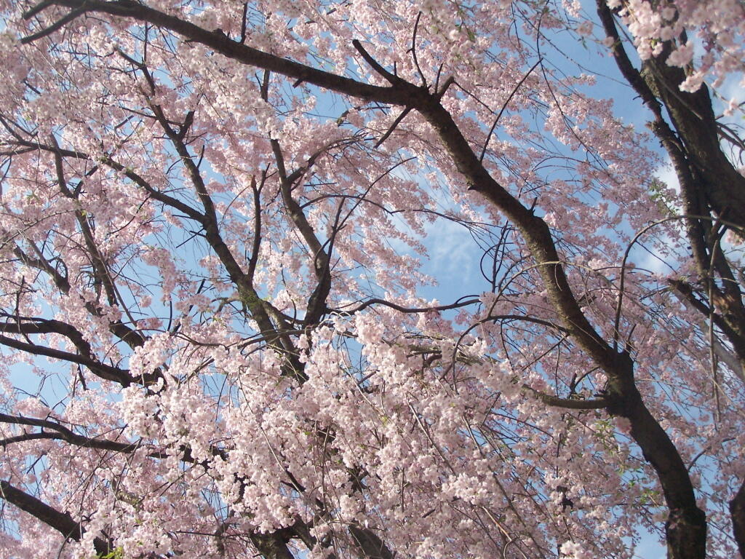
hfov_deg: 34.3
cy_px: 280
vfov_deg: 26.1
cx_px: 372
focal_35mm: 56
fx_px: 1205
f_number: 3.1
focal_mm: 9.3
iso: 200
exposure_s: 1/640
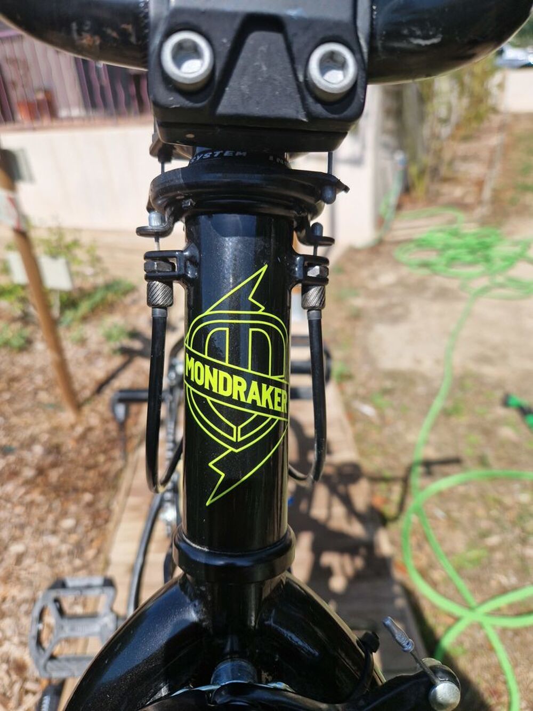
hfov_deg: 58.9
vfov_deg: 73.9
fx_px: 472
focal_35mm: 23
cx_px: 266
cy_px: 356
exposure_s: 1/1488
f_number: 1.8
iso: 50
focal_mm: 5.4
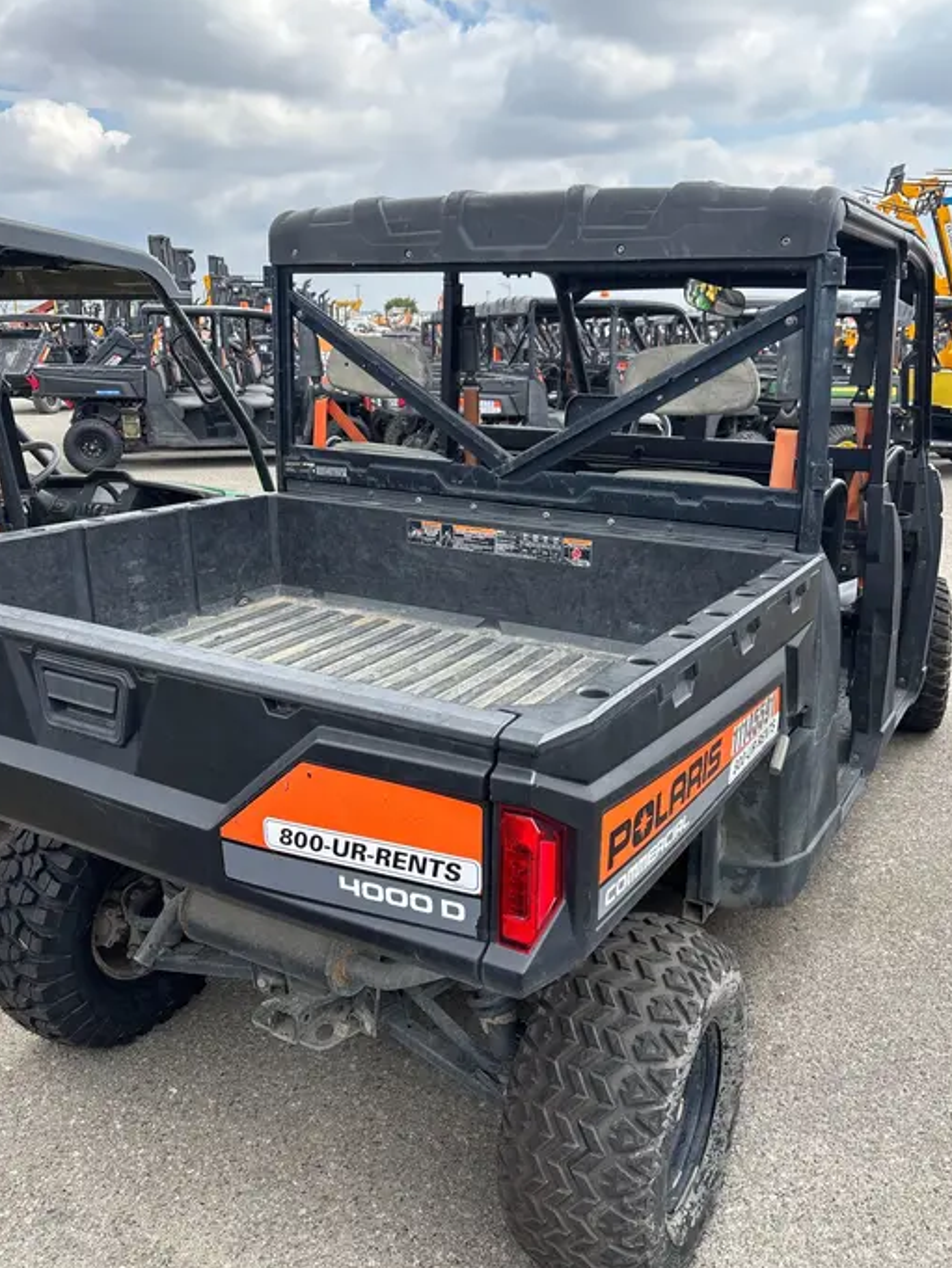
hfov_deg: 49.7
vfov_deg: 63.4
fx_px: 1026
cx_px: 507
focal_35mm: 28
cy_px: 634
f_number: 1.6
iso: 50
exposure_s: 1/1007
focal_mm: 5.96
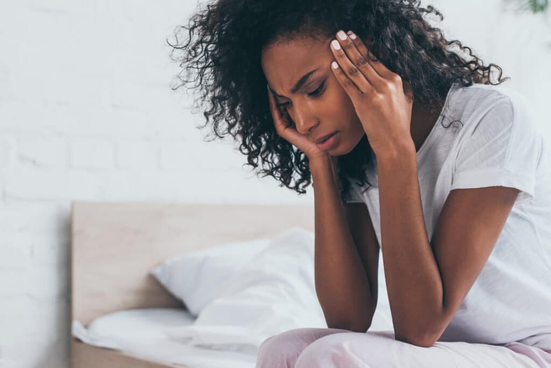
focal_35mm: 50
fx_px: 765
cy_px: 184
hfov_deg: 39.6
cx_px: 276
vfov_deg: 27.0
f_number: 3.5
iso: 500
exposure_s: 1/100
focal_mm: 50
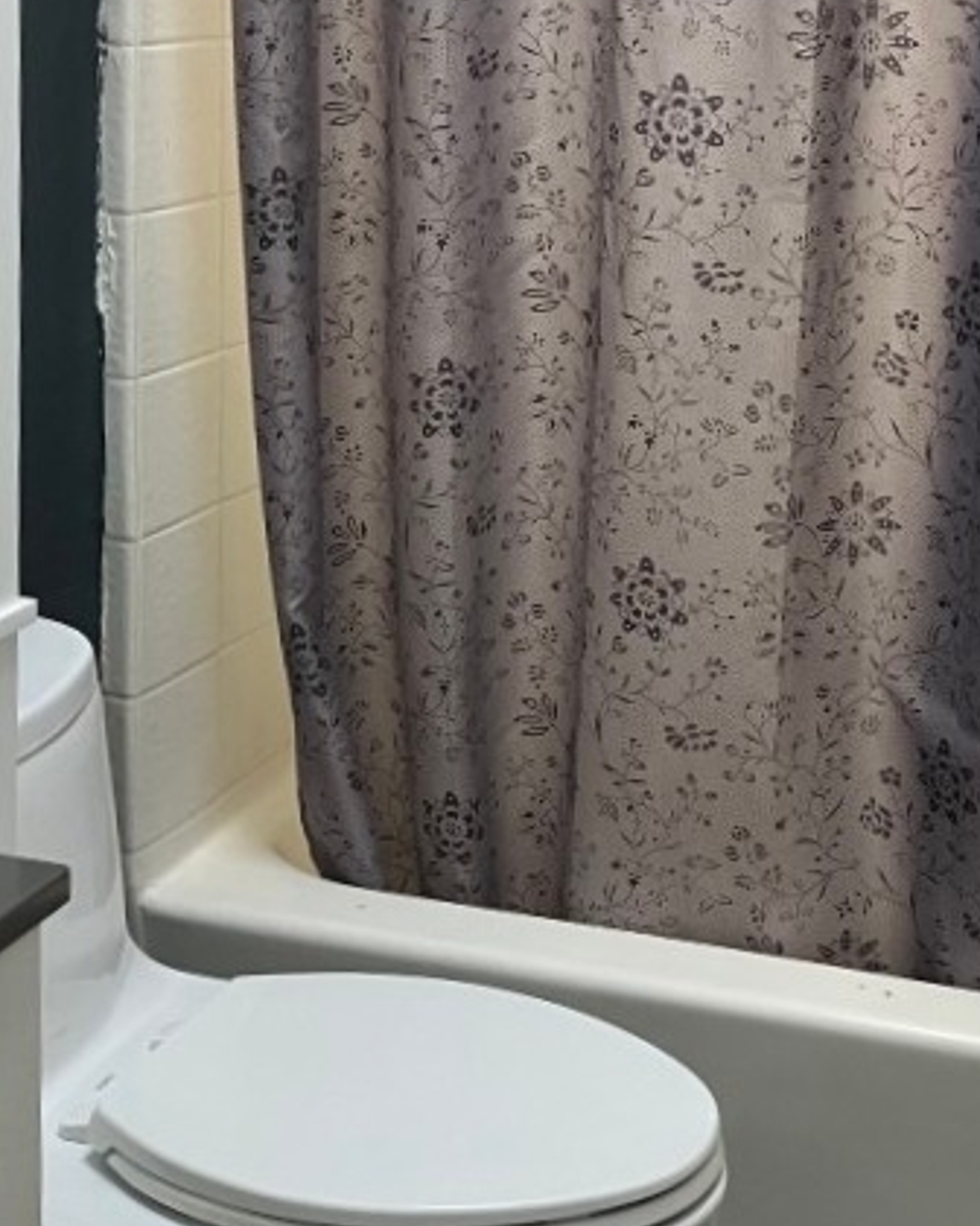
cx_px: 732
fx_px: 2320
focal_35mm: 64
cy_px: 333
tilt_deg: -9.0
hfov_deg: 23.6
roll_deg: -2.9
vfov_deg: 29.2
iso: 100
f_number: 1.8
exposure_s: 1/60
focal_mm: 3.99
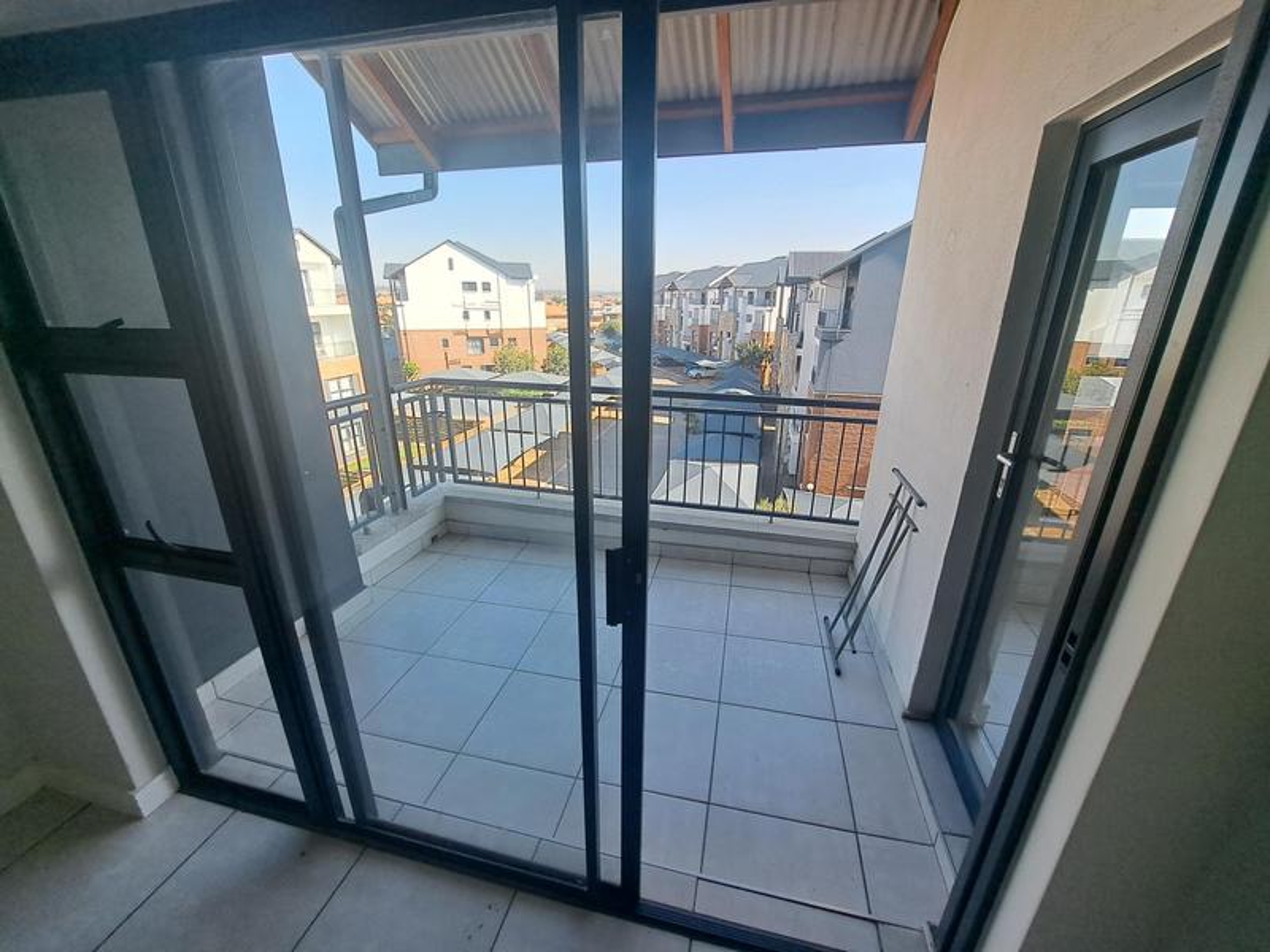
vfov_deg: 89.9
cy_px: 476
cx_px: 635
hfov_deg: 106.2
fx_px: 477
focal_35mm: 13
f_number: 2.2
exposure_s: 1/434
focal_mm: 1.74
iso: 50
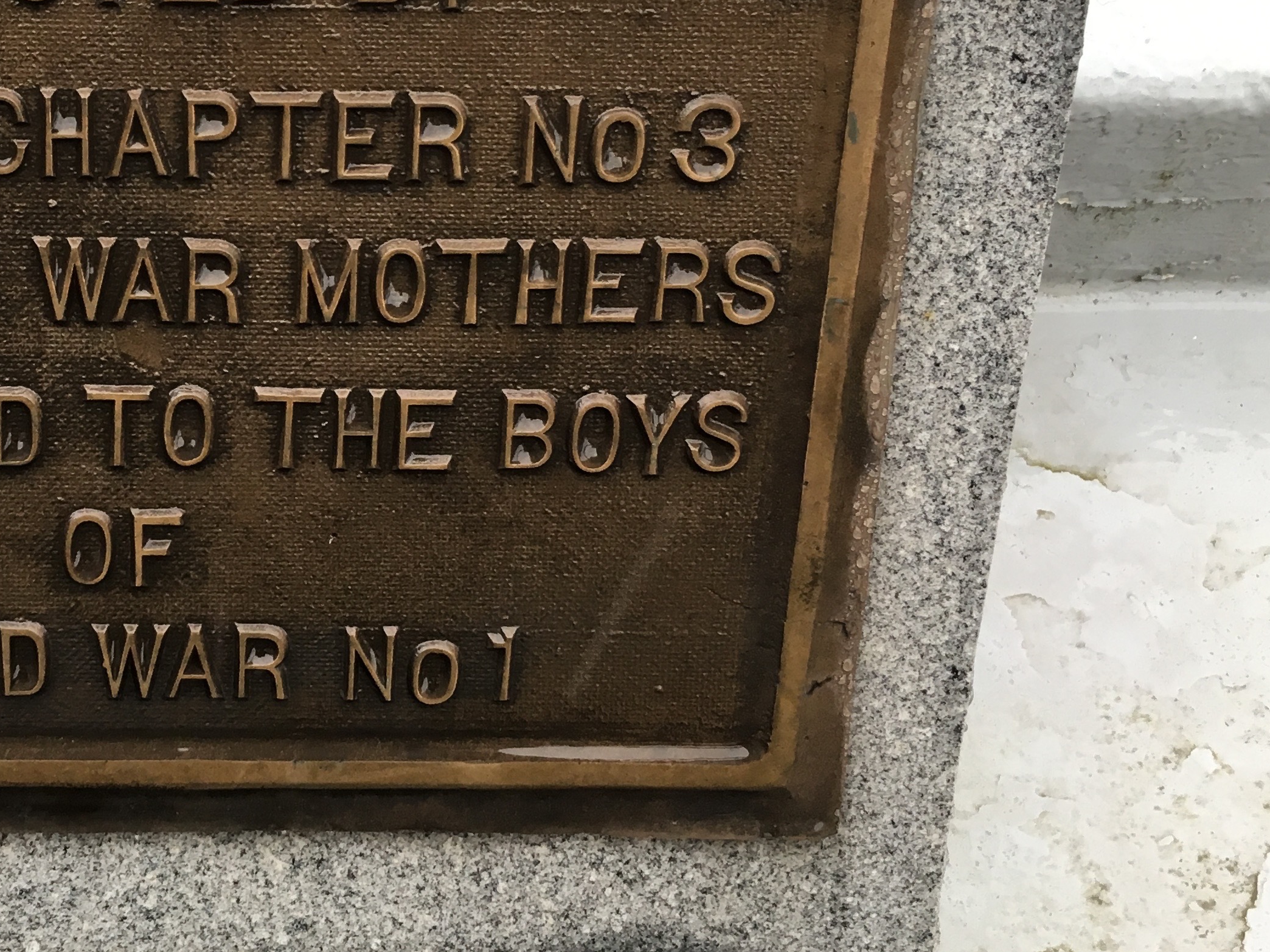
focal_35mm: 56
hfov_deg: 32.9
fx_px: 2055
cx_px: 166
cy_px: 216
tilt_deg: -52.7
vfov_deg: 25.7
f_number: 2.2
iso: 25
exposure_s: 1/30
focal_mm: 4.15
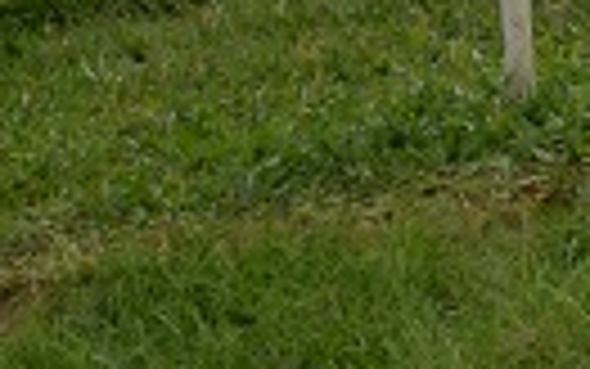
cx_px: 1842
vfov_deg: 4.2
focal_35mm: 304
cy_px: -749
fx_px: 4895
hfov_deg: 6.3
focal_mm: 31
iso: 200
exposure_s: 1/40
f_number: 22
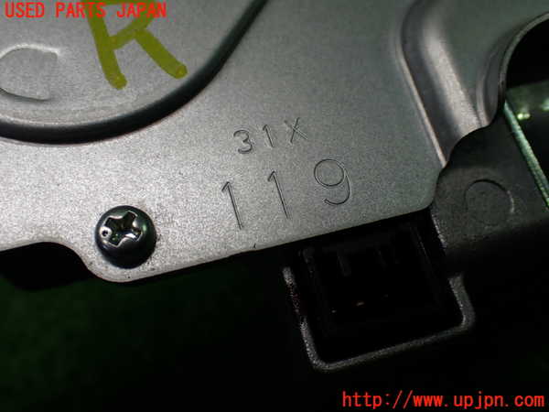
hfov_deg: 49.0
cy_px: 206
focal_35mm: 38
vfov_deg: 37.7
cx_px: 274
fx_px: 603
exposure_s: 1/160
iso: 160
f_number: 2.7
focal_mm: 6.83
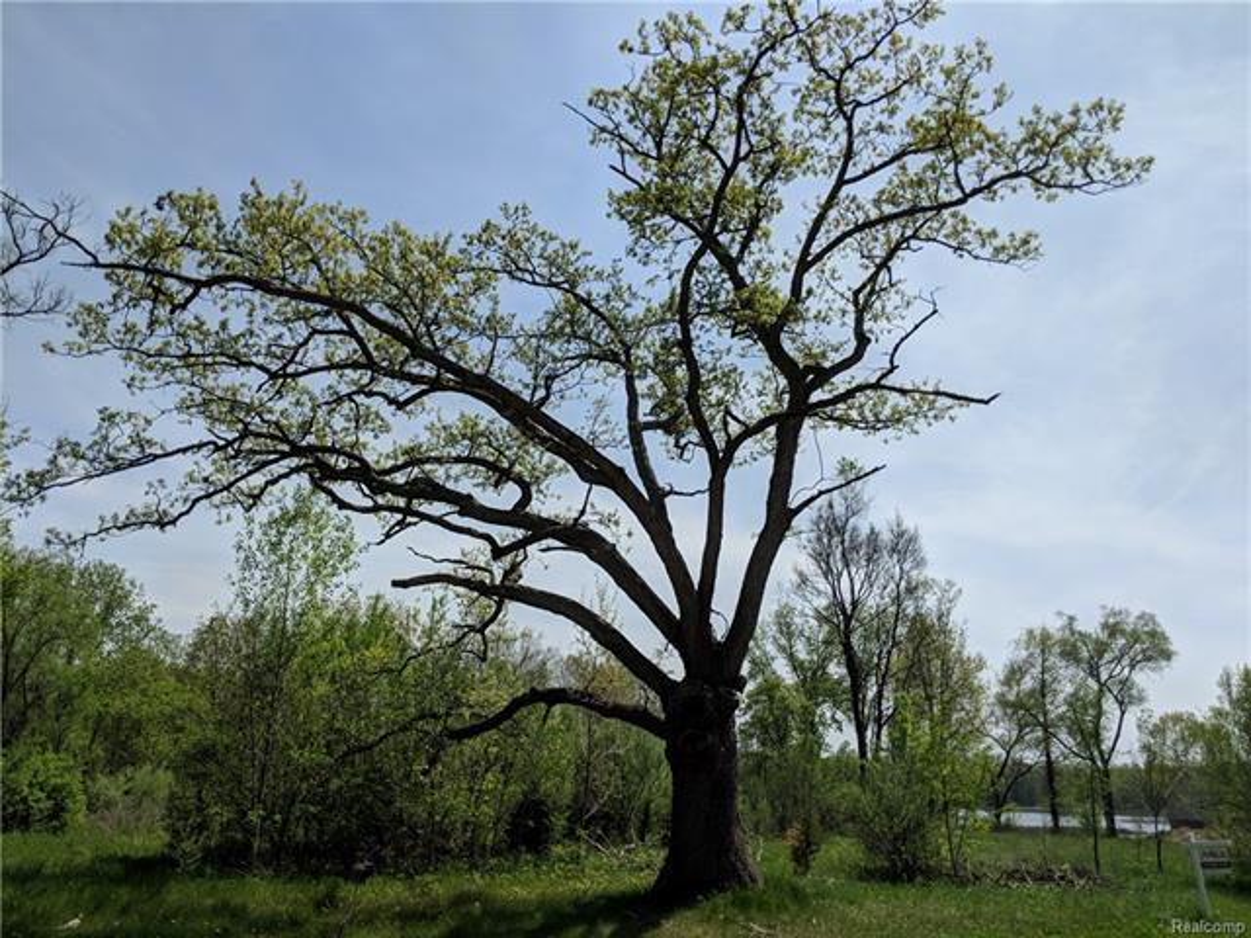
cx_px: 626
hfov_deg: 65.3
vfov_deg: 51.4
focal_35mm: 27
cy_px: 469
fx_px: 976
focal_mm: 4.44
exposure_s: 1/5848
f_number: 1.8
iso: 57
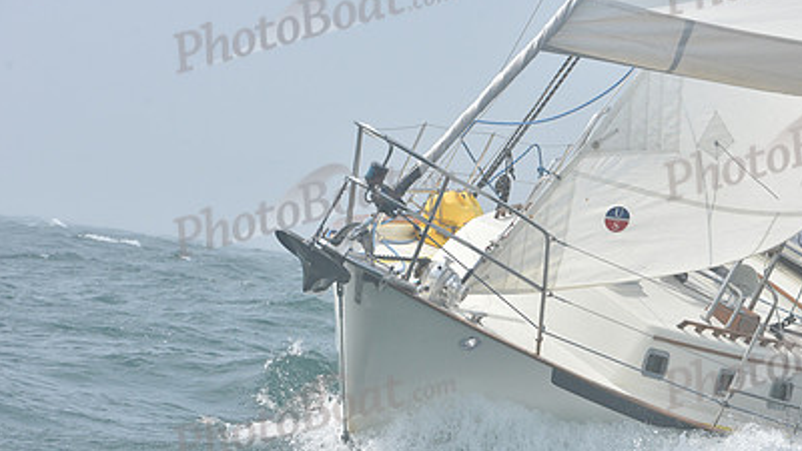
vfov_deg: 5.9
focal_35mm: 205
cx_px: 561
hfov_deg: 10.5
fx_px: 4359
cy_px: 282
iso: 320
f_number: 11
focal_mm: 135
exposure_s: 1/800
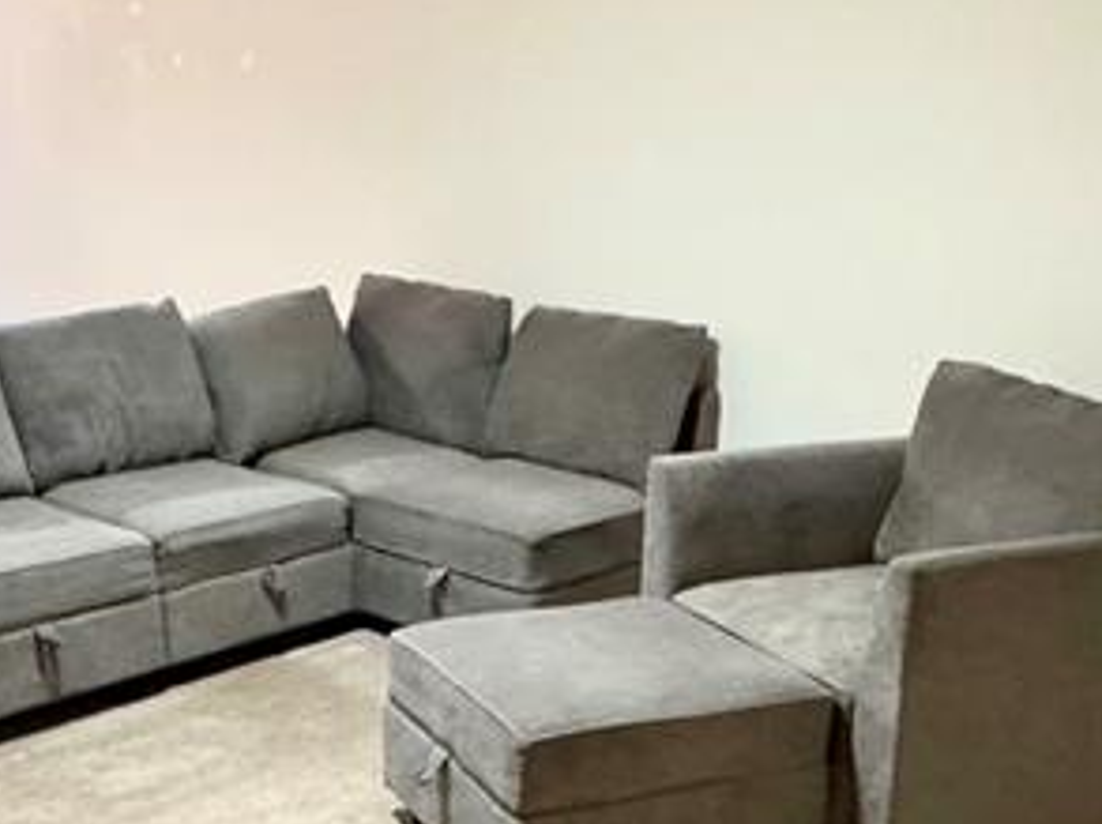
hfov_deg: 38.8
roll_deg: -0.3
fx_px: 1558
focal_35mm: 49
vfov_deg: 29.4
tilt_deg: -16.8
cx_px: 451
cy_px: 561
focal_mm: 2.22
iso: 800
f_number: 2.2
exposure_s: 1/60
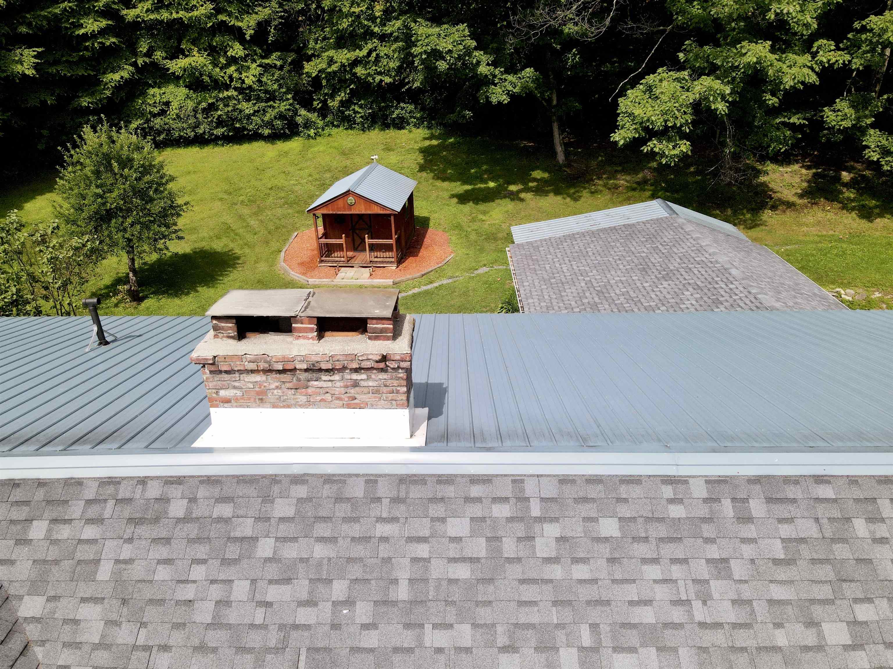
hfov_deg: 71.6
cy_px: 334
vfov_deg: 56.8
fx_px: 619
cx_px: 446
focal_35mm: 24
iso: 190
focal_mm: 4.5
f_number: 2.8
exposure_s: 1/15
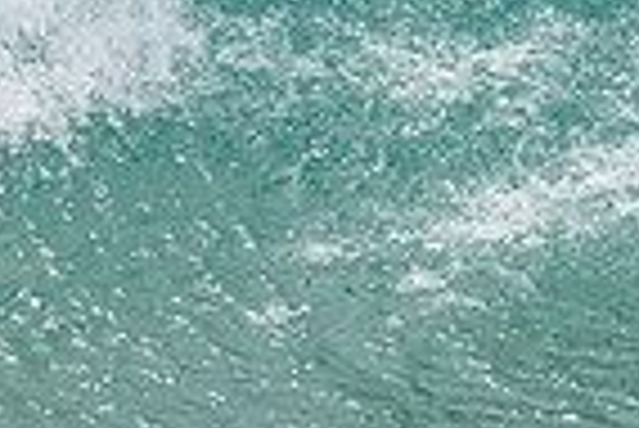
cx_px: 792
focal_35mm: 3261
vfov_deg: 0.4
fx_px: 57941
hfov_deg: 0.6
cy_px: -142
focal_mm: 800
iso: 900
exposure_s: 1/2000
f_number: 11
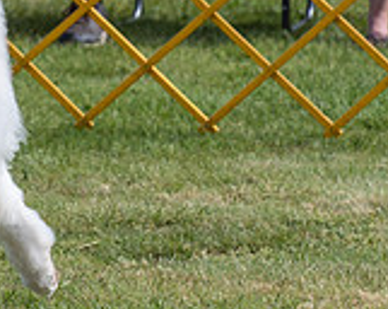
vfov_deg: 2.6
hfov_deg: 3.2
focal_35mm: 597
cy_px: -155
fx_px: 6839
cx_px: -18
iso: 200
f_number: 5.6
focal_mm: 134
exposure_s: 1/1250
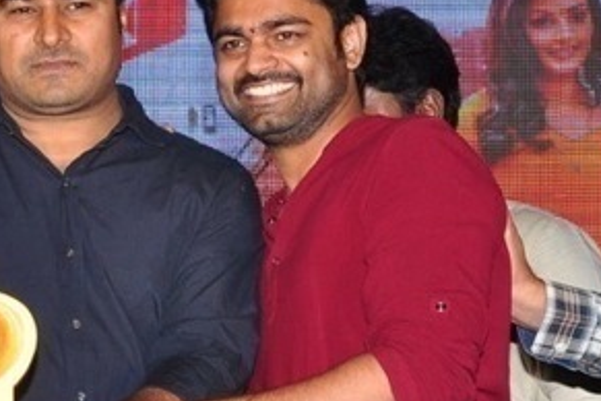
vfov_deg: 8.3
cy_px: 312
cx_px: 136
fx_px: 2754
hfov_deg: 12.4
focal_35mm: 165
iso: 500
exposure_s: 1/125
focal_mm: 32
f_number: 8
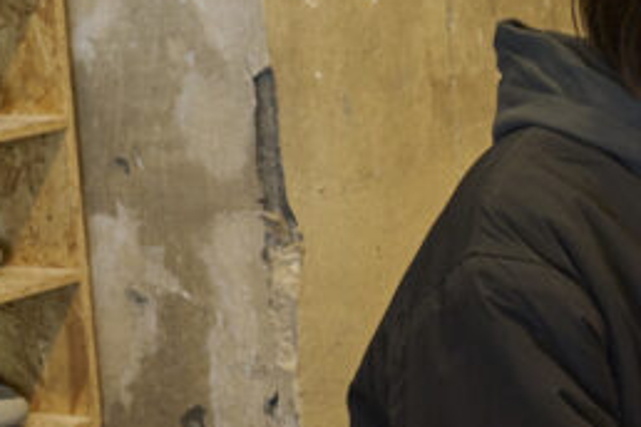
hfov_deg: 12.5
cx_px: 1237
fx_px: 2617
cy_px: 279
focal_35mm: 147
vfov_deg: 9.3
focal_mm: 37
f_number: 4
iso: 1000
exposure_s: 1/60
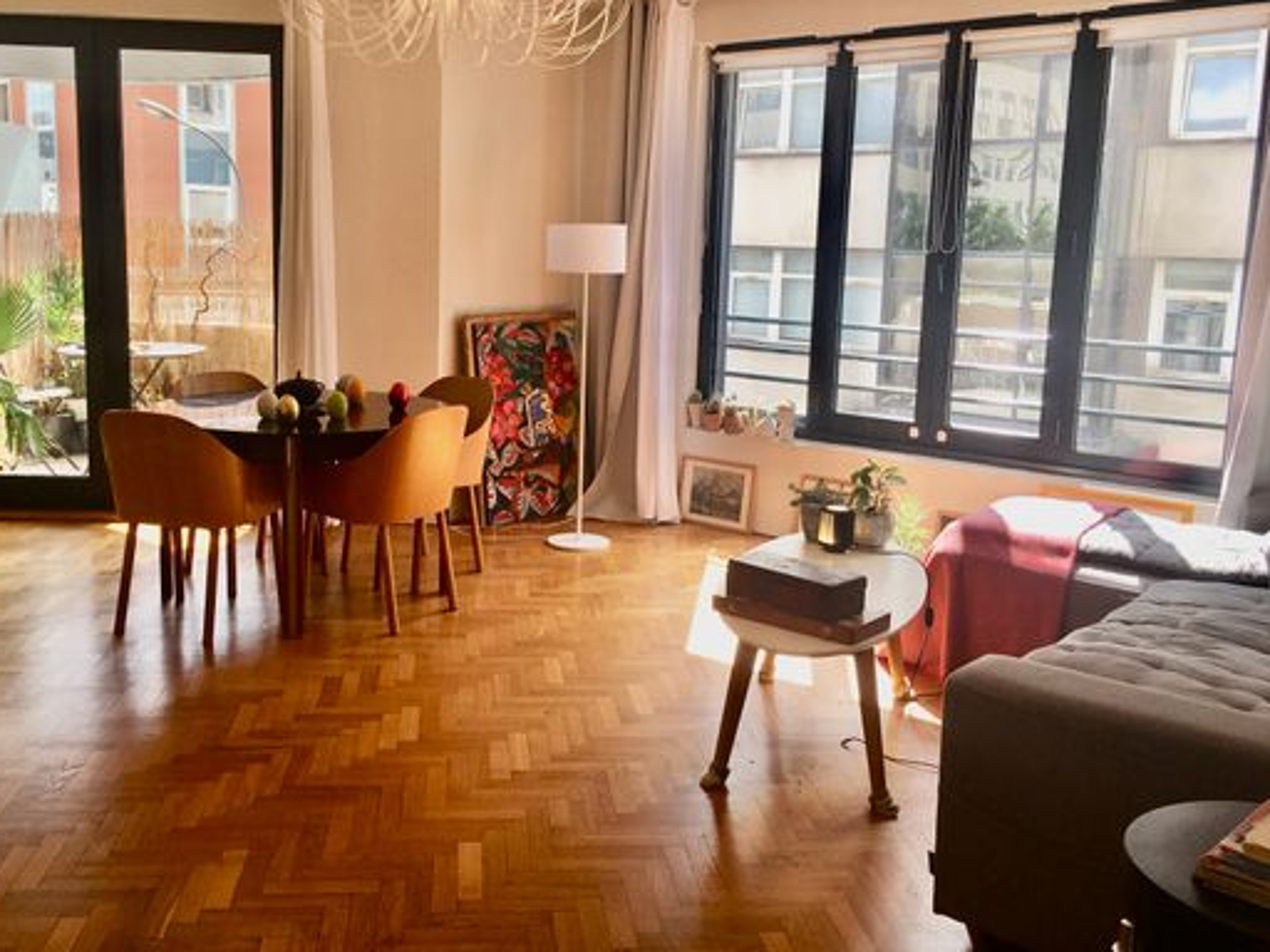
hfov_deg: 53.8
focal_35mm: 34
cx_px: 551
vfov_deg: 41.7
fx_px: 1247
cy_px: 419
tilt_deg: -8.1
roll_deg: -1.8
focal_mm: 4.15
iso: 25
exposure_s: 1/279
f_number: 2.2
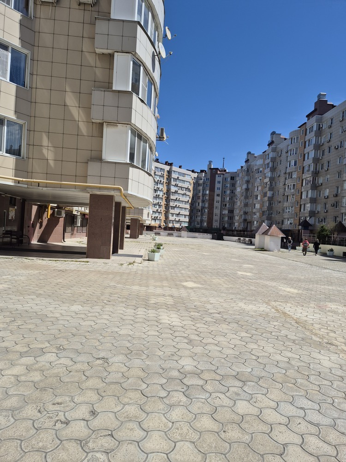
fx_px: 307
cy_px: 231
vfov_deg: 73.9
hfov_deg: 58.9
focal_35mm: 23
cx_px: 173
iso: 25
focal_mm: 5.4
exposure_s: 1/2800
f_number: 1.8
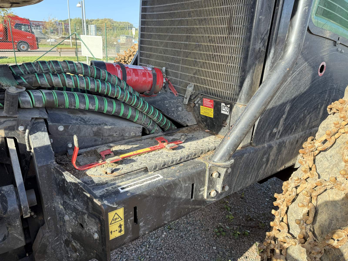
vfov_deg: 56.8
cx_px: 174
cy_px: 130
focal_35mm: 24
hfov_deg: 71.6
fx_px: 241
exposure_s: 1/660
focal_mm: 6.76
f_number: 1.78
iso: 80
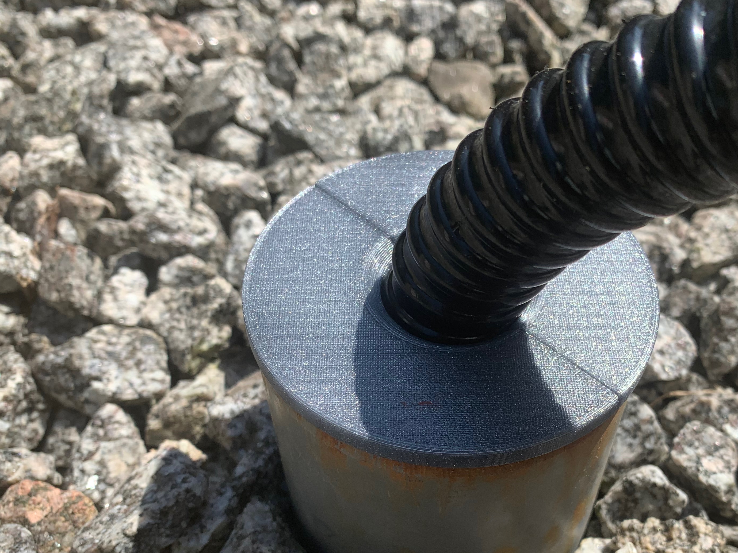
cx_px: 460
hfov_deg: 48.5
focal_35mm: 38
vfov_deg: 37.1
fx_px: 810
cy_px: 394
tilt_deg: -52.5
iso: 25
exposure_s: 1/1235
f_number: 1.8
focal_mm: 4.25
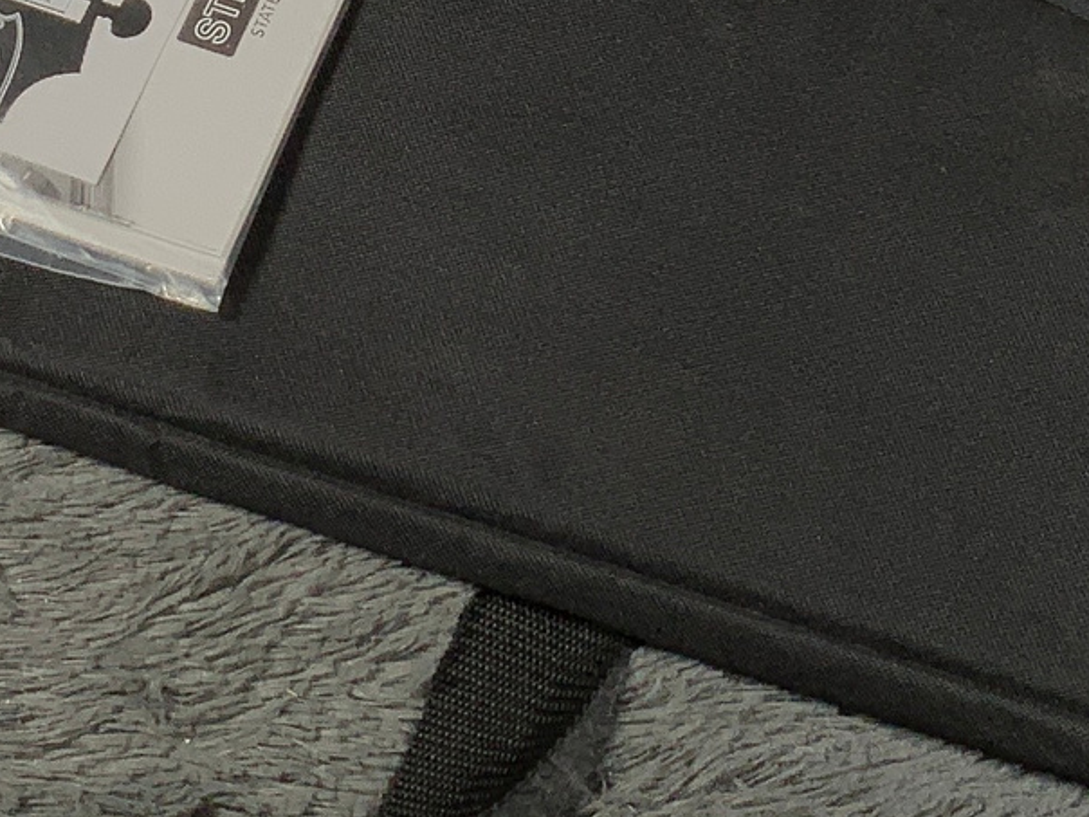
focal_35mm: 123
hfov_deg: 16.0
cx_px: 355
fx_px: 3870
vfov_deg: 11.8
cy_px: -150
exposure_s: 1/156
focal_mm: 3
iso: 16
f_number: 1.8
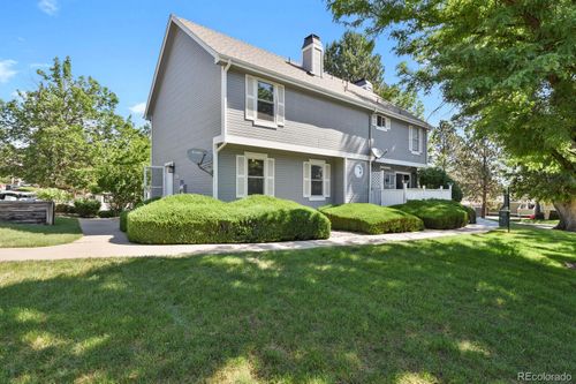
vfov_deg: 70.4
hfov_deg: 93.3
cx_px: 288
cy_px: 192
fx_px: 272
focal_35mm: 17
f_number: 8
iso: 250
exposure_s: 1/40
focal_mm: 17
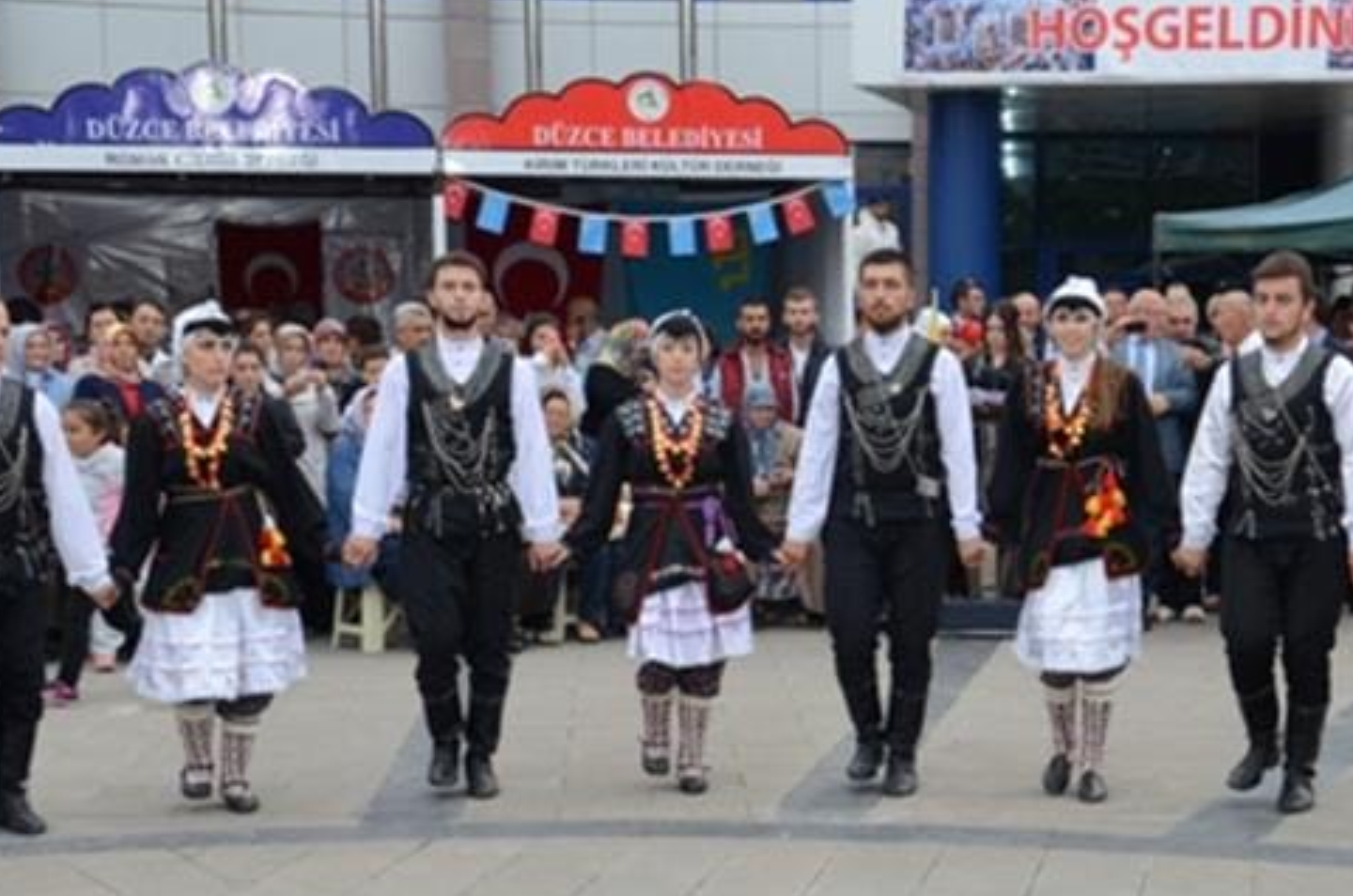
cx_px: 972
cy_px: 634
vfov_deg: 18.0
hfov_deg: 26.8
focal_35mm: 75
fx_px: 2813
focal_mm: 30
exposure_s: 1/160
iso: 1000
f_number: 5.6
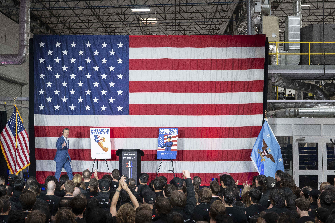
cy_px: 98
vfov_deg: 22.6
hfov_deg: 33.4
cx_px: 161
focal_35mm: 60
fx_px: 558
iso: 1600
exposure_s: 1/200
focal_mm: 43
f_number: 4.5
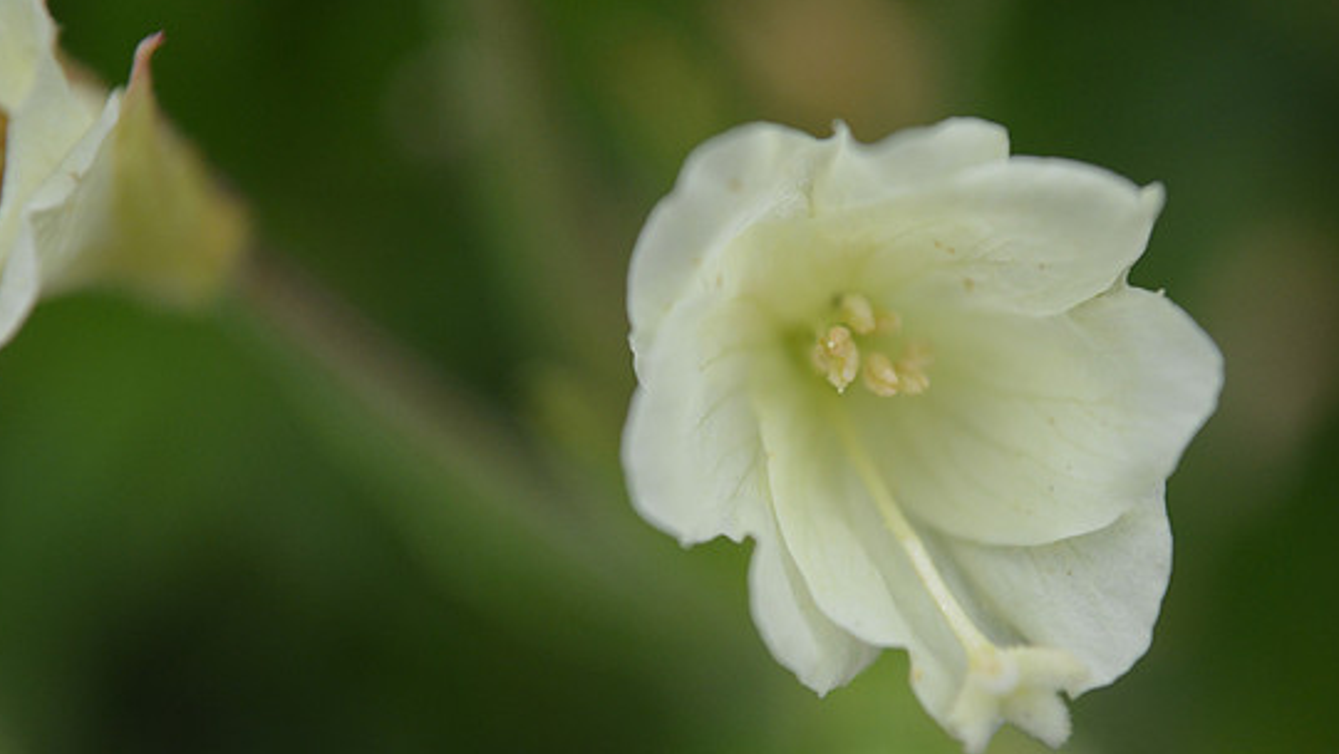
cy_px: 377
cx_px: 642
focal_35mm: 93
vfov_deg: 13.1
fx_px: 3287
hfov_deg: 23.0
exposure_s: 1/1000
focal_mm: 55
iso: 800
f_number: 5.6
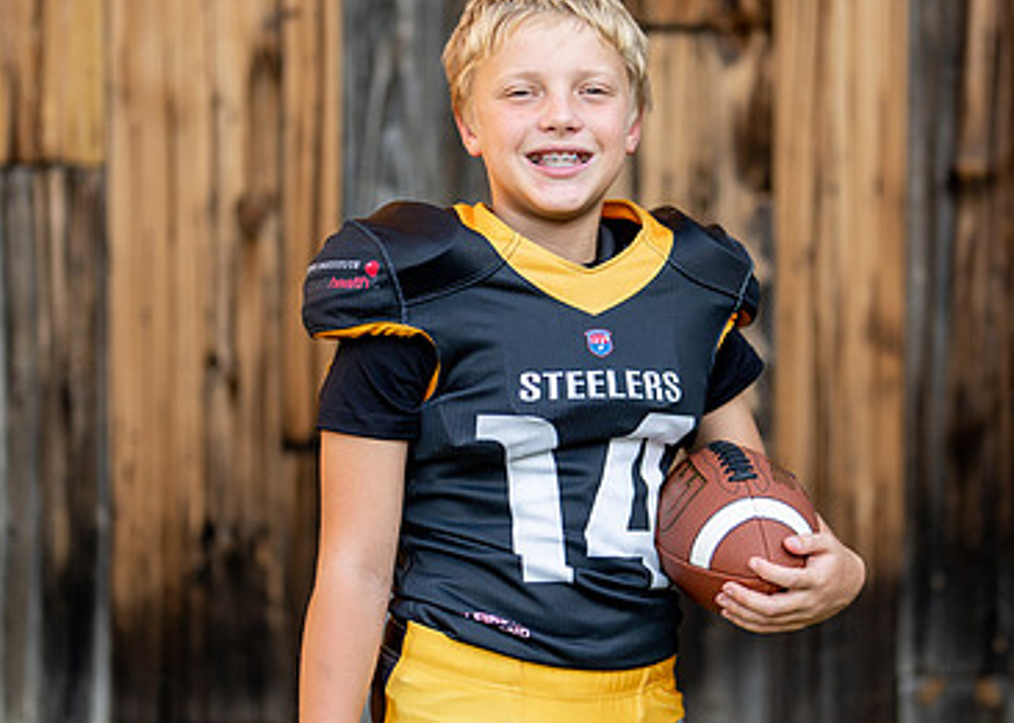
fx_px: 2734
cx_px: 587
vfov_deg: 15.1
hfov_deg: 21.0
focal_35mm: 95
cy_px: 358
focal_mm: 50
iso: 100
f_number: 1.2
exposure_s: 1/2000
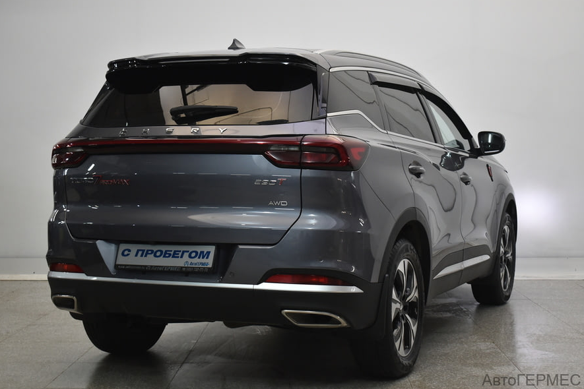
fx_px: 941
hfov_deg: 34.5
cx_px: 290
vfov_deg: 23.4
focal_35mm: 58
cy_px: 194
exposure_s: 1/60
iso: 800
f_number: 4.8
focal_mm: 38
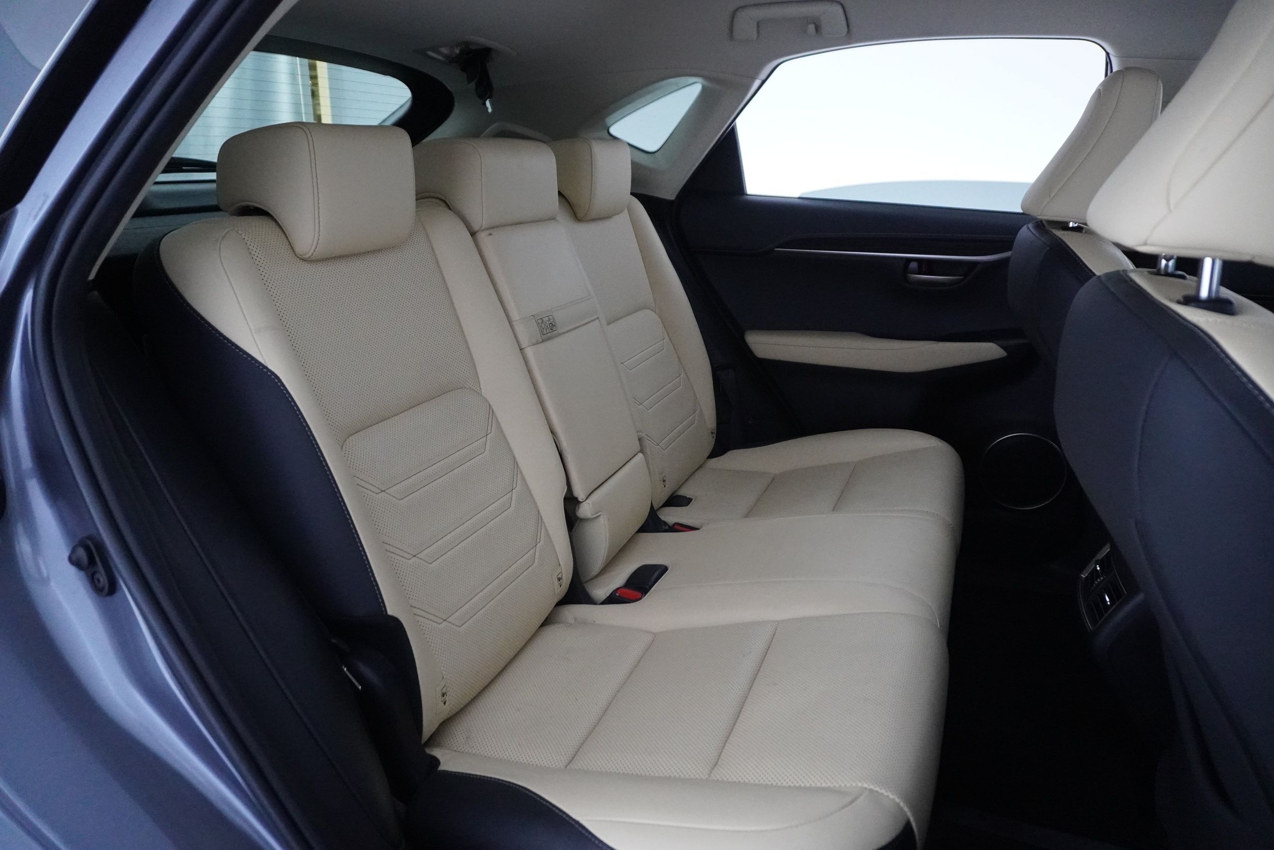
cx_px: 637
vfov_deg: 53.1
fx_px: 849
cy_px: 425
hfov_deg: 73.7
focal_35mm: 24
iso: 5000
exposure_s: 1/160
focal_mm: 16
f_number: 3.5
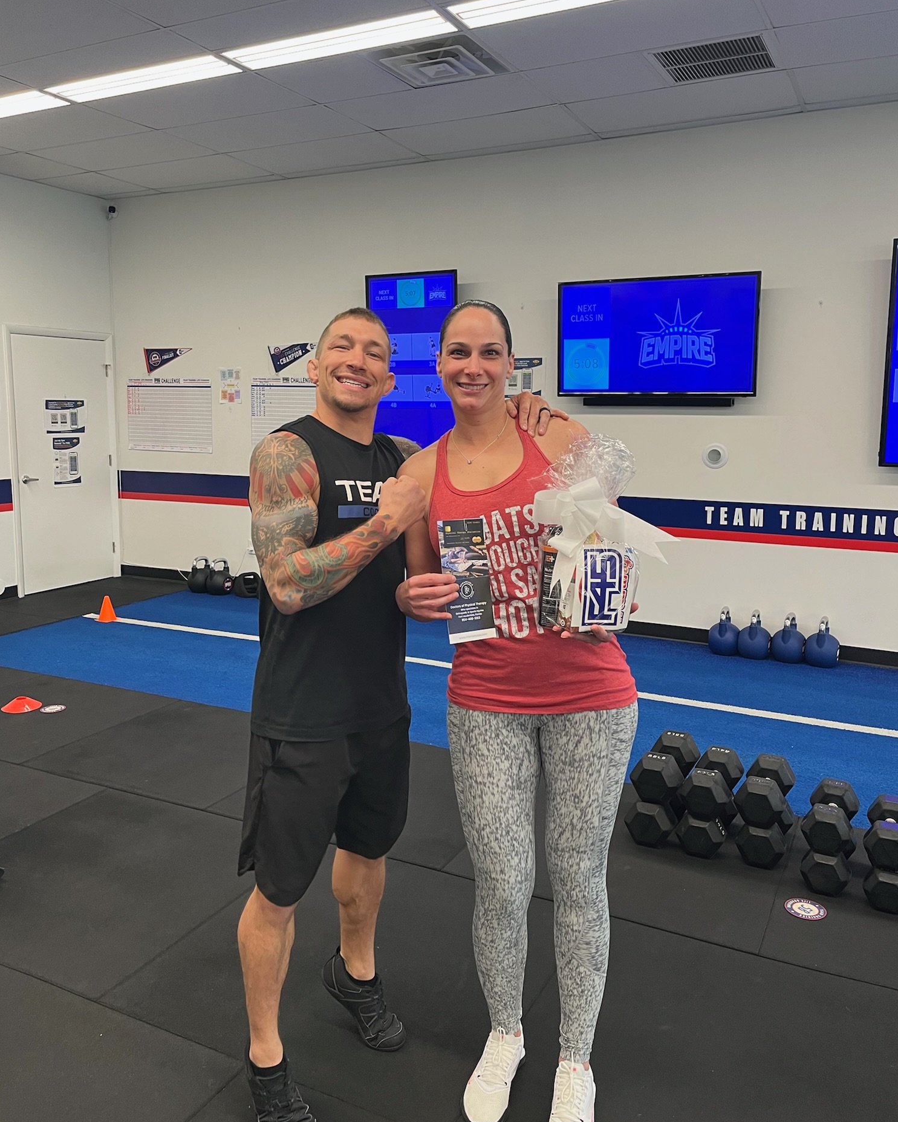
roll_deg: +0.7
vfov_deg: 62.1
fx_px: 930
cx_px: 444
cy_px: 516
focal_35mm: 28
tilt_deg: -7.4
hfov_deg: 51.5
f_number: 1.6
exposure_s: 1/60
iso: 100
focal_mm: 5.1
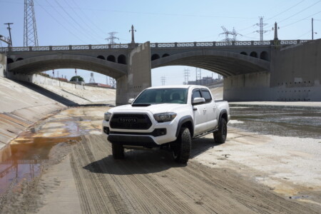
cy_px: 107
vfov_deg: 36.9
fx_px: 321
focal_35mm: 36
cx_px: 160
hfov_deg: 53.1
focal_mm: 24
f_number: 7.1
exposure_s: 1/500
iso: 100
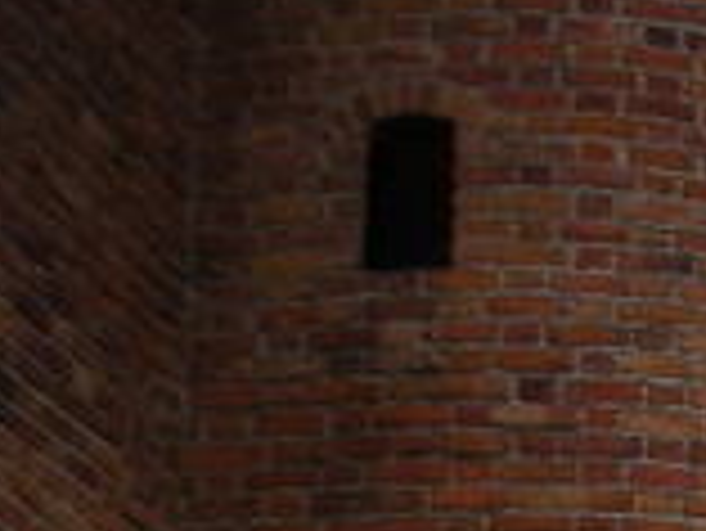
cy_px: 1251
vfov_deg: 7.8
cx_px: 1691
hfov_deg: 9.8
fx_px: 3633
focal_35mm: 178
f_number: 3
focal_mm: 5.8
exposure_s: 1/210
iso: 50
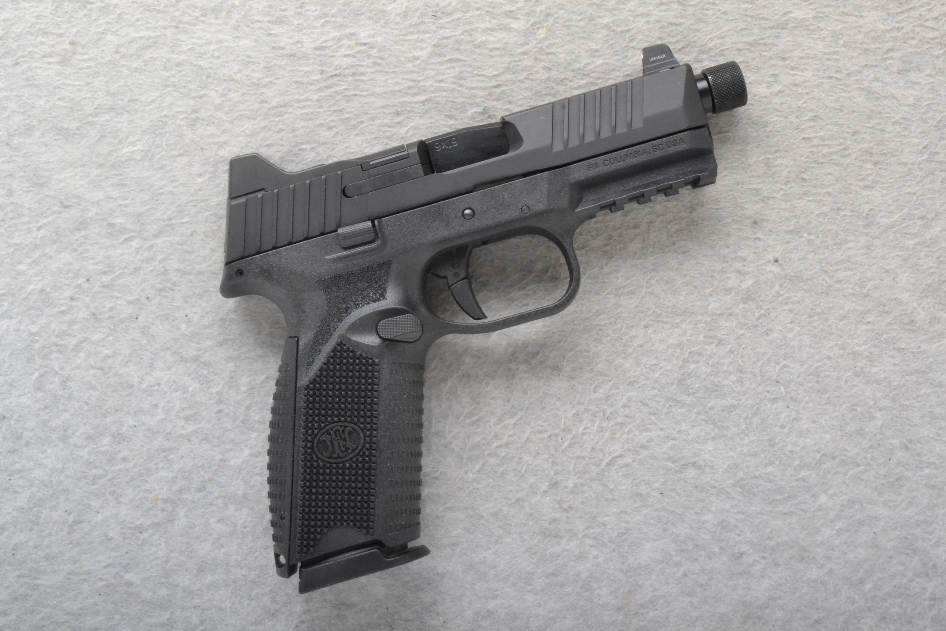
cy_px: 316
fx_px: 1498
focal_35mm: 57
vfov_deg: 23.8
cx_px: 473
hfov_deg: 35.1
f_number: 20
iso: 3200
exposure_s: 1/160
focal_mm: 38
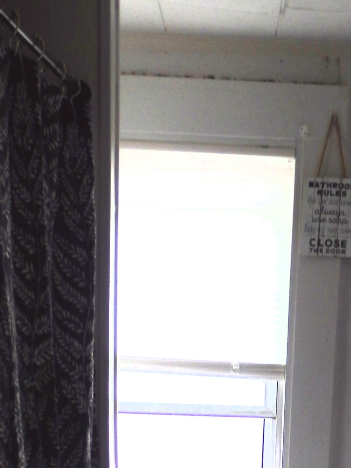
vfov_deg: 28.9
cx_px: 253
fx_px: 811
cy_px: 525
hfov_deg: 24.2
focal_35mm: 60
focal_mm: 4.5
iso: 100
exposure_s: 1/40
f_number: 3
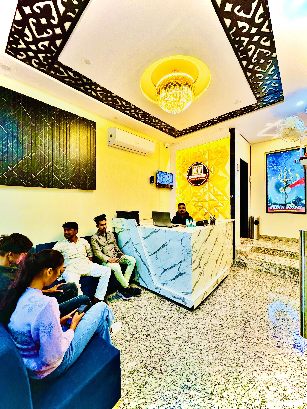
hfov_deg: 85.7
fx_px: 166
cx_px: 154
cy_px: 204
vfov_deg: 102.1
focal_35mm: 14
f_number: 2.2
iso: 200
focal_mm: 2.22
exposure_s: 1/100
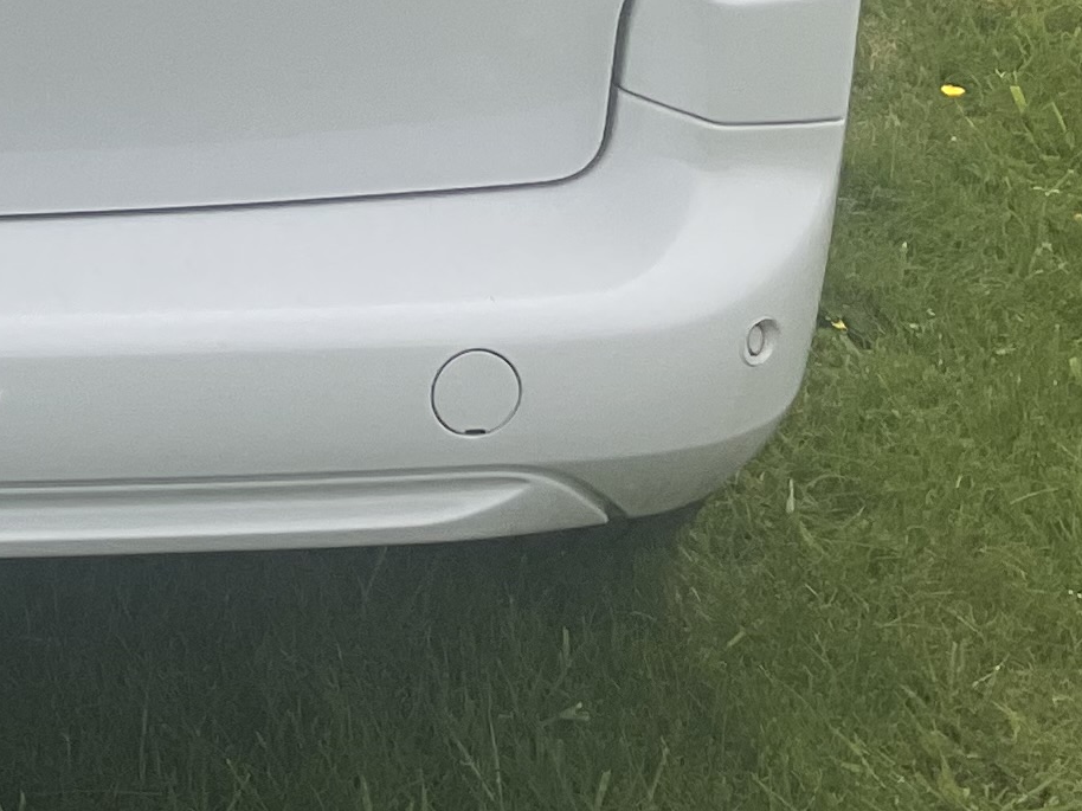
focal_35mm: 128
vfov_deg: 10.7
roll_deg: -0.1
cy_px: -770
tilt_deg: -10.8
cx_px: -618
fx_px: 4000
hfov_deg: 14.2
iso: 16
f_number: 1.8
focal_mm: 3
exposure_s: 1/1451
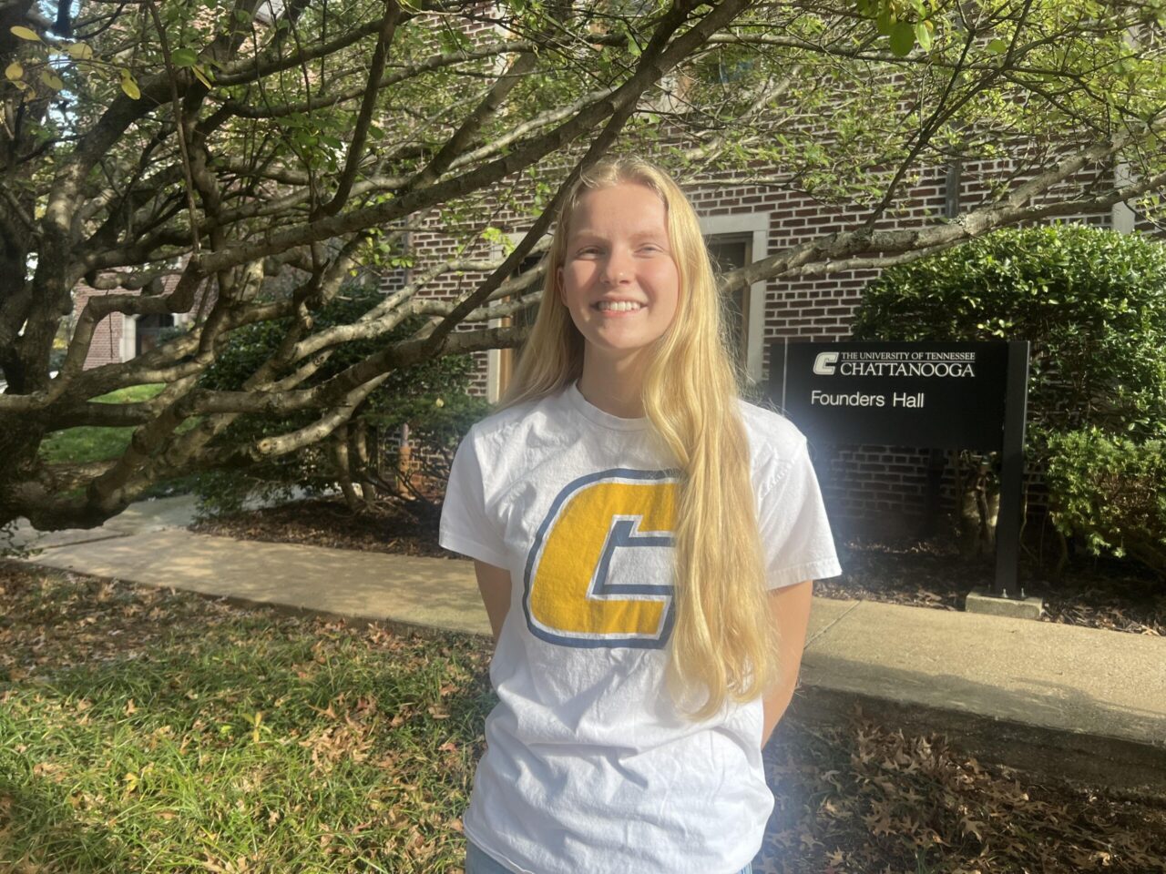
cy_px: 437
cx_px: 583
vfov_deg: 53.1
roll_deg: -1.2
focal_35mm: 26
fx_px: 876
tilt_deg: -3.8
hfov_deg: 67.3
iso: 50
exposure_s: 1/1112
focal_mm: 5.7
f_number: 1.5
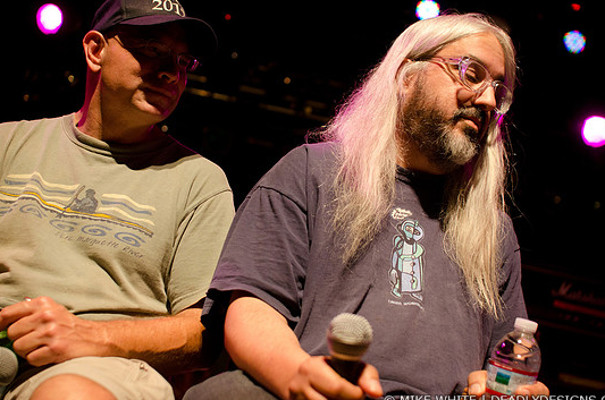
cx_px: 305
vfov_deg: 27.4
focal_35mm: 49
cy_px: 193
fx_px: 822
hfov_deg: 40.4
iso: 1600
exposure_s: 1/640
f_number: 2.8
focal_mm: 30
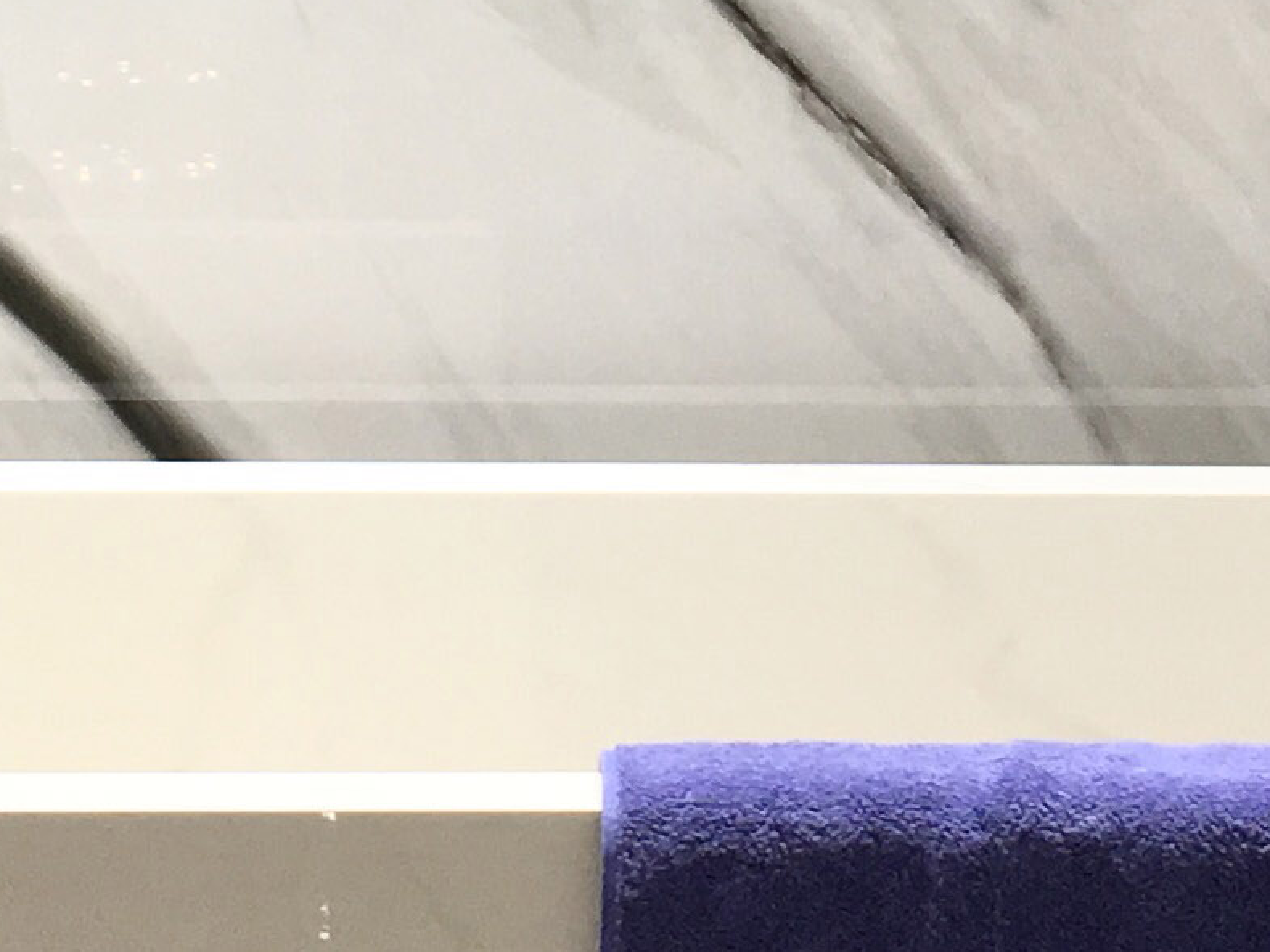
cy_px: -520
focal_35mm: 148
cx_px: 452
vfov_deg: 9.7
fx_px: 5432
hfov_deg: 13.3
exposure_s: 1/50
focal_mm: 4.15
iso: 32
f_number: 2.2
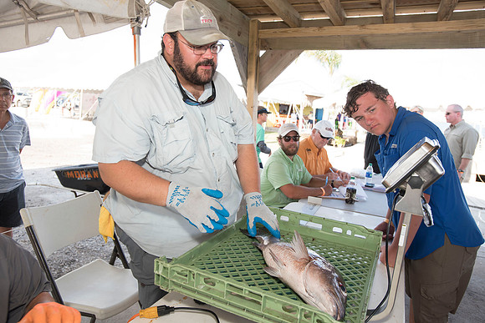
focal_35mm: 25
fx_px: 337
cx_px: 242
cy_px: 162
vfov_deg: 51.3
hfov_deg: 71.5
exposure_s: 1/200
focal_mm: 25
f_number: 4.5
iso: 250
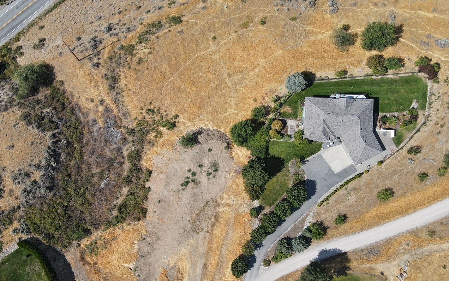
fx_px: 392
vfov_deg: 38.9
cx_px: 179
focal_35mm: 32
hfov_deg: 59.2
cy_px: 193
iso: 100
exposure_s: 1/640
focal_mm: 4.5
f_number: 2.8
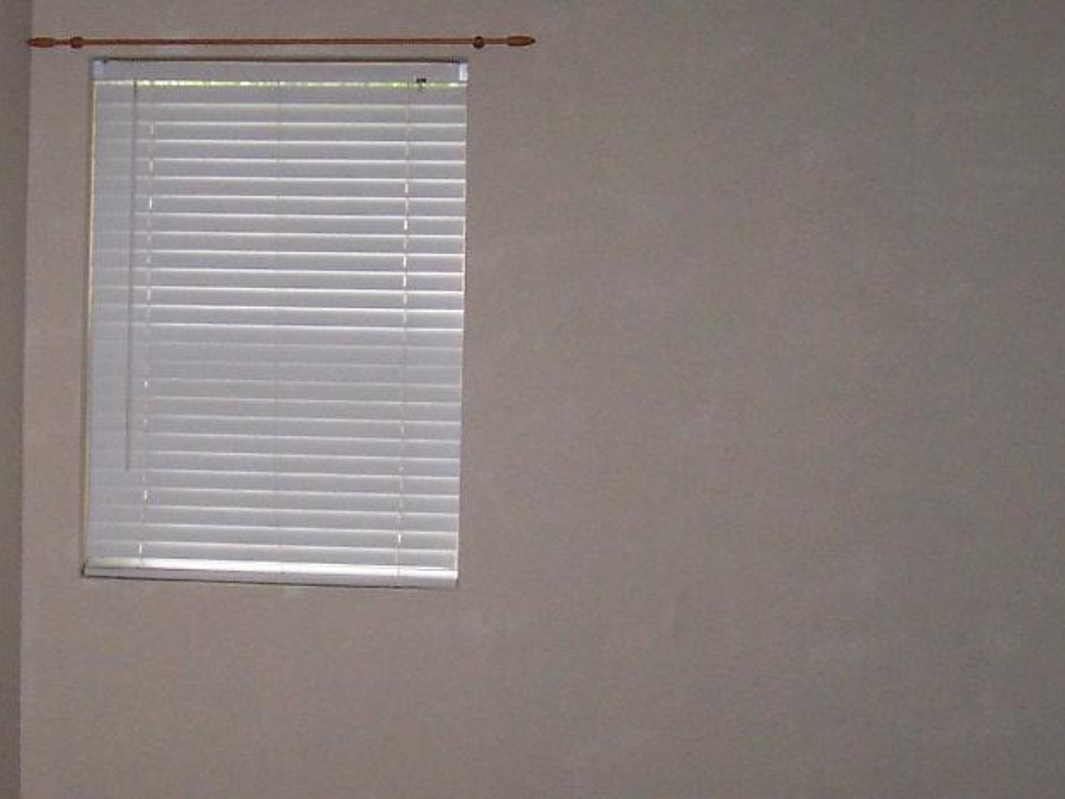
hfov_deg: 27.1
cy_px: 467
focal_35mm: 71
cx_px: 308
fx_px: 2185
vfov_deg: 20.7
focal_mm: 5.6
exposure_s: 1/60
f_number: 2.8
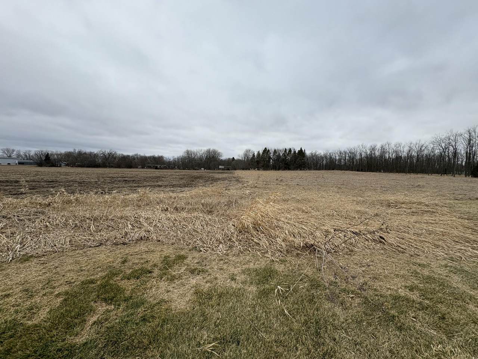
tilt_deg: -3.2
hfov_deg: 102.1
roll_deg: -1.8
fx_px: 193
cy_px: 180
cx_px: 239
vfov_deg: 85.7
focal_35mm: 14
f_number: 2.2
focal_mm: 2.22
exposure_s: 1/804
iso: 40
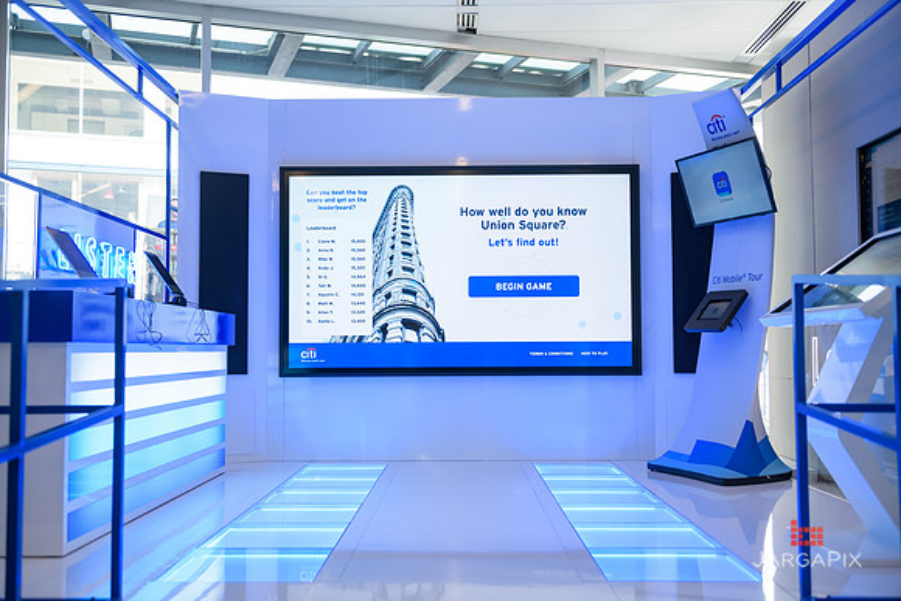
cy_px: 300
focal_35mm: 38
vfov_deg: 35.1
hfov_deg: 50.7
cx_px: 450
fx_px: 951
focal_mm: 38
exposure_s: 1/250
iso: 400
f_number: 3.2
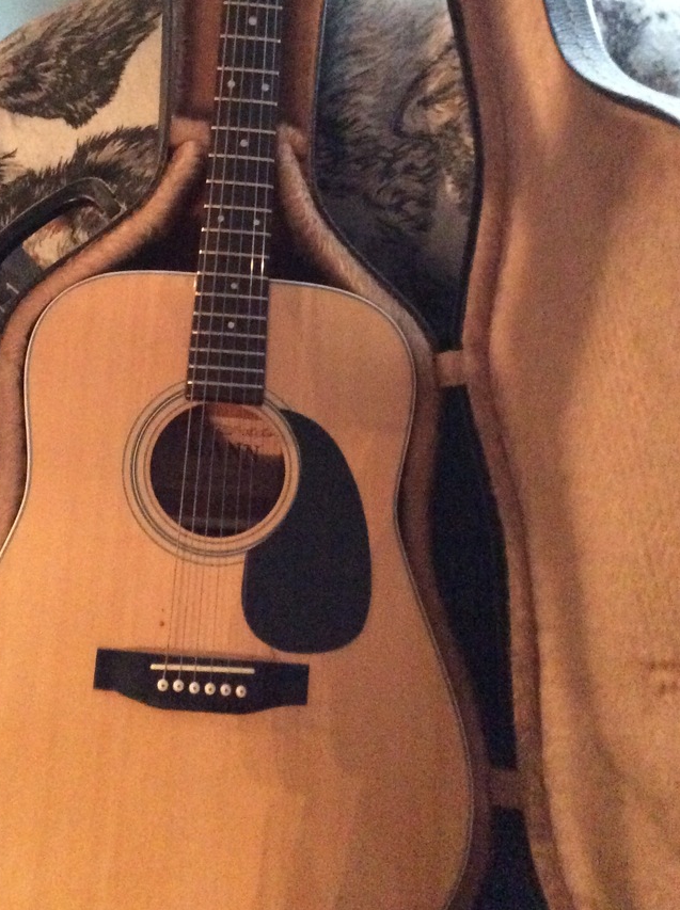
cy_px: 322
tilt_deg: -32.7
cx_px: 240
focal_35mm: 45
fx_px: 1182
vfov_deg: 41.7
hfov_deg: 31.9
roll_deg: +14.7
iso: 800
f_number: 2.4
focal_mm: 3.3
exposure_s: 1/15
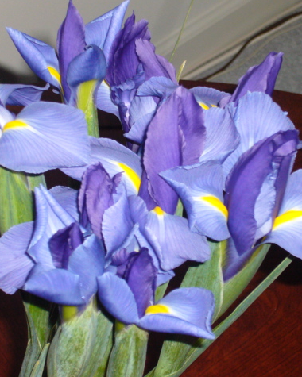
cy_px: 187
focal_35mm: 138
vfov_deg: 14.0
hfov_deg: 11.2
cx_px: 128
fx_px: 1542
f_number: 5
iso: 200
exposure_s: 1/60
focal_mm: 17.4
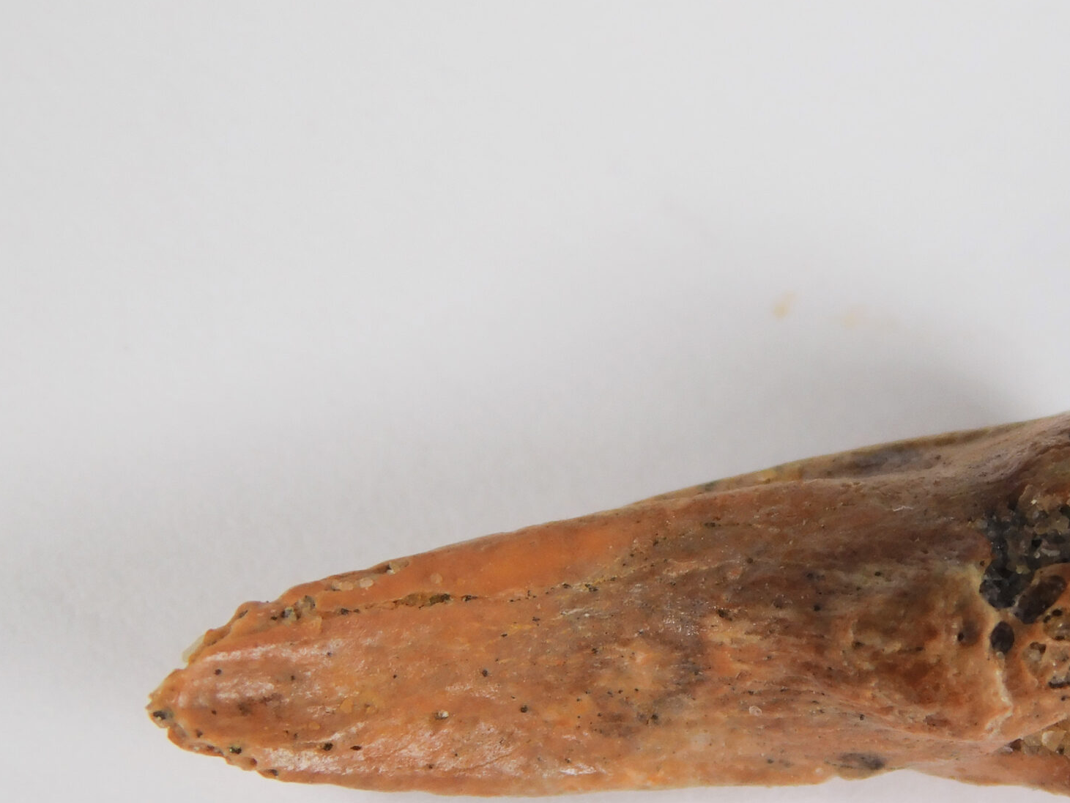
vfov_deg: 4.2
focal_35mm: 354
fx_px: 10943
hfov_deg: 5.6
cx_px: 752
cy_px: 582
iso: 125
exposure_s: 1/125
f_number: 5.4
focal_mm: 35.9
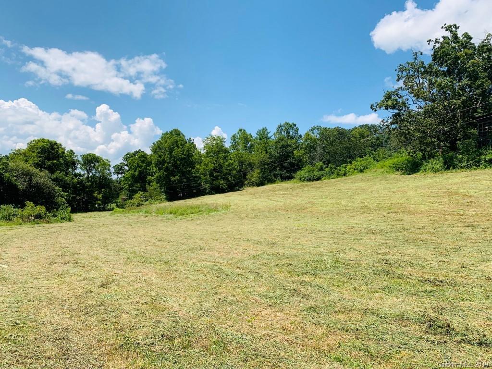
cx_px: 246
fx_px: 370
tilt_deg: +5.1
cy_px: 184
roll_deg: -2.6
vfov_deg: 53.1
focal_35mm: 26
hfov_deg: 67.3
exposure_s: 1/2364
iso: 25
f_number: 1.8
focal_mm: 4.25
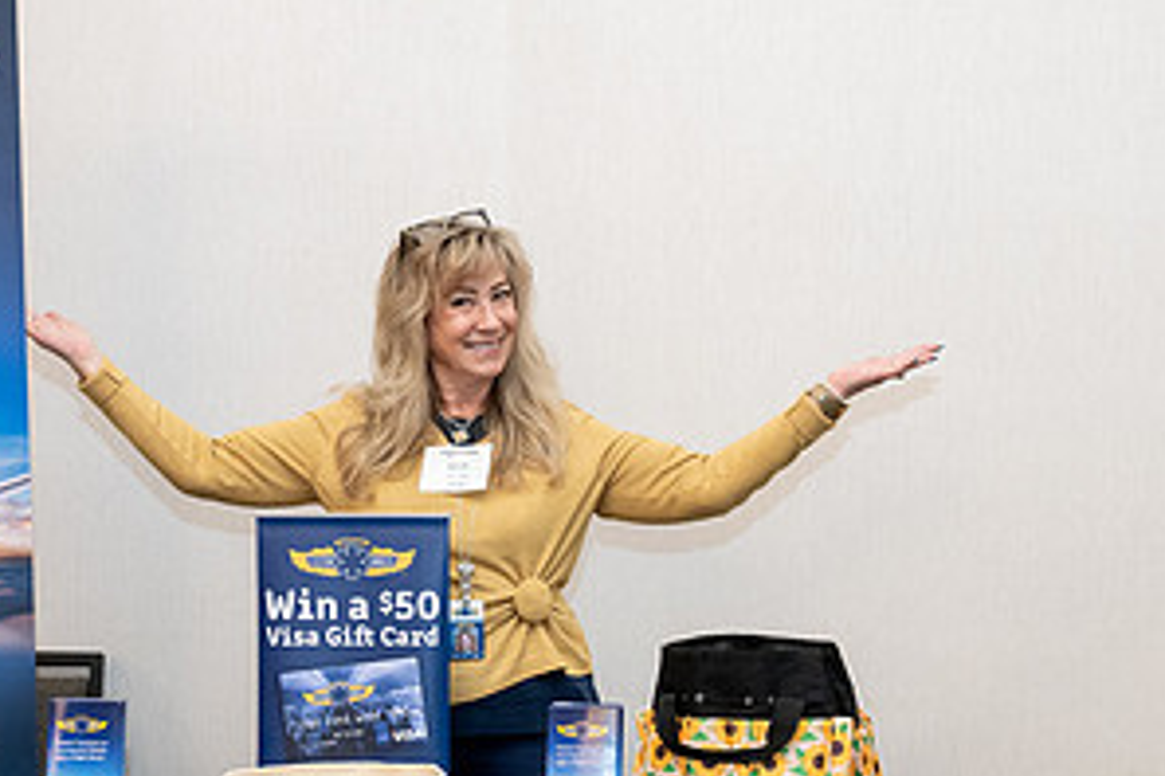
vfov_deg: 16.5
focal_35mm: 82
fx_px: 2653
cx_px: 639
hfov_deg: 24.8
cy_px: 655
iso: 2000
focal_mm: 36
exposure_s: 1/320
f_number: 4
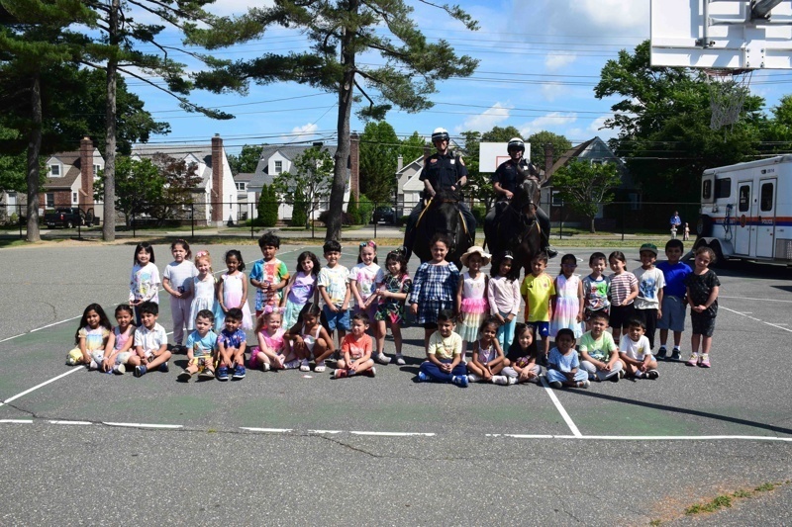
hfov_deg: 61.9
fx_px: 660
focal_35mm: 30
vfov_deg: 43.6
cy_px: 264
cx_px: 396
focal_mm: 20
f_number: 11
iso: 400
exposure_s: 1/500
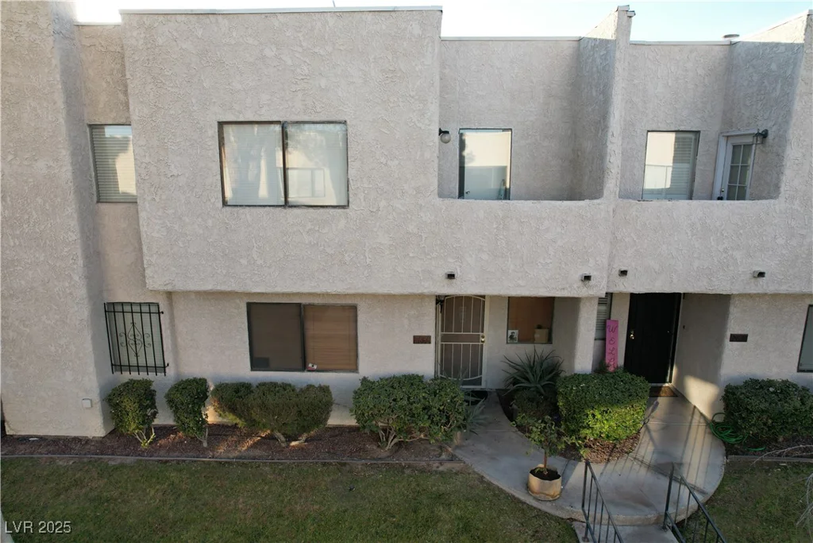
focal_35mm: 22
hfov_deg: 78.6
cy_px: 272
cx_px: 406
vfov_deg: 57.2
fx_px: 497
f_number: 2.8
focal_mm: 8.38
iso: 140
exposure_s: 1/500
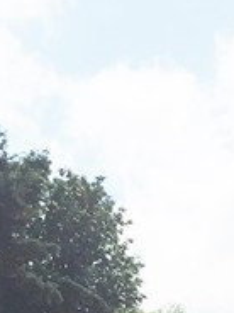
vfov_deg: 10.8
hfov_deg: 9.0
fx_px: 1451
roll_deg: -0.4
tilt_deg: -3.4
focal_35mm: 161
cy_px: 697
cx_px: 322
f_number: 2.2
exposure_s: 1/5650
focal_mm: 4.15
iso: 32
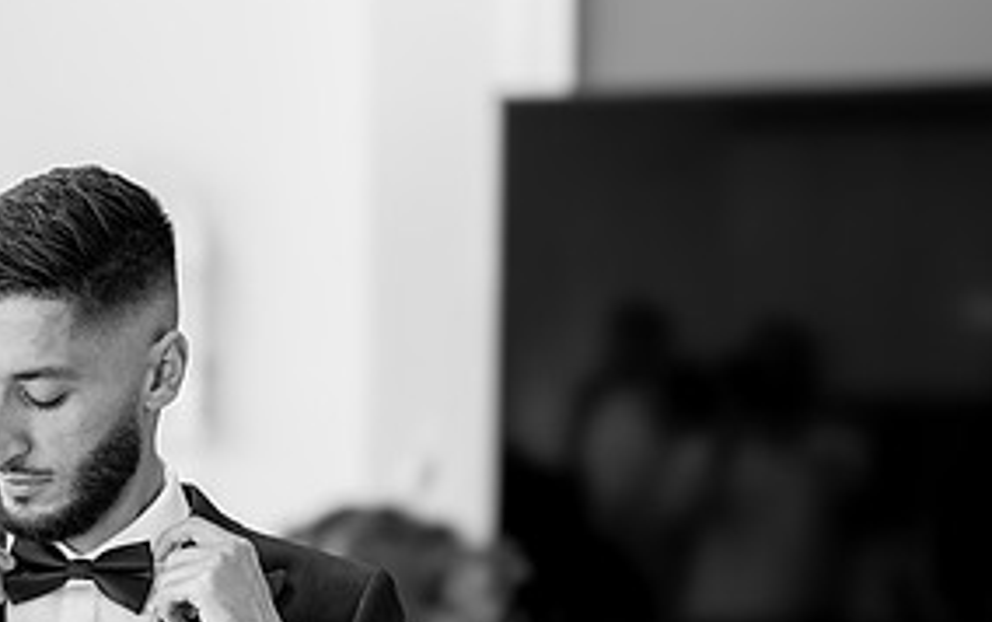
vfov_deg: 12.5
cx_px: 42
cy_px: 540
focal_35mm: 104
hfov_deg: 19.5
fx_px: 2814
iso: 320
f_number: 1.4
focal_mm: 50
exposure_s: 1/250
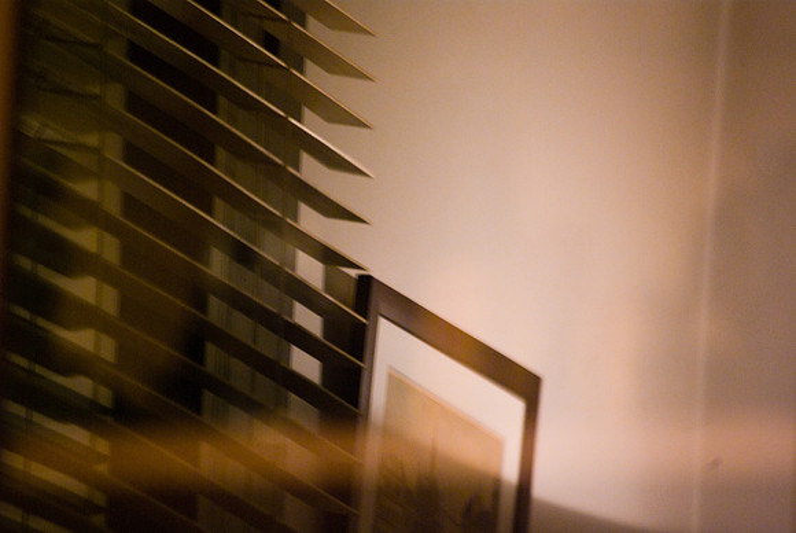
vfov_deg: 4.6
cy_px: 266
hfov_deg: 6.9
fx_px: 6640
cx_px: 398
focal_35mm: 300
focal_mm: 200
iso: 800
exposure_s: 1/10
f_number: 5.6
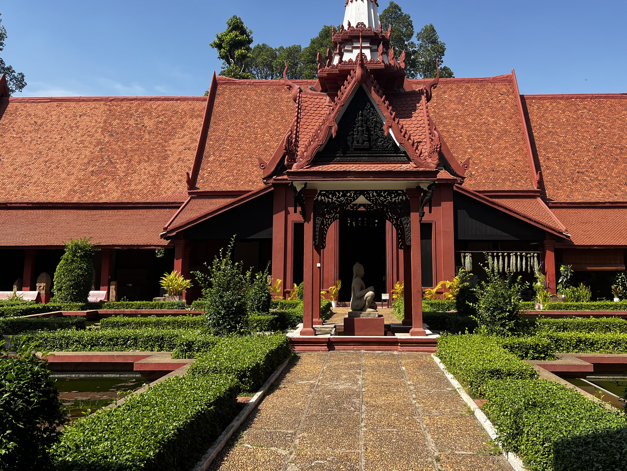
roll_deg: +0.1
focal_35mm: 32
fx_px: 580
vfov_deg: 44.0
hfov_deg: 56.7
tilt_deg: +7.5
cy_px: 191
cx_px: 349
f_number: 1.5
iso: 50
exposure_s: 1/2841
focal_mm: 5.7
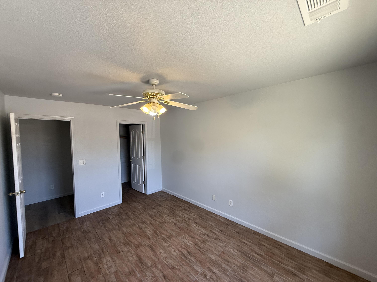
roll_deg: +3.1
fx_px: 152
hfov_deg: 102.1
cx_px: 188
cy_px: 141
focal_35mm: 14
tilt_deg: -0.8
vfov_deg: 85.7
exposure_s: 1/120
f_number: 2.2
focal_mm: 2.22
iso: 125
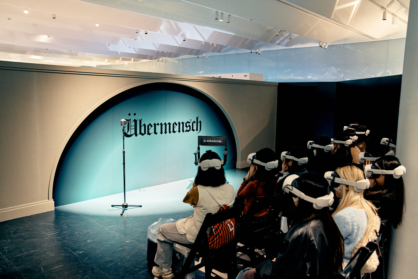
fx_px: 348
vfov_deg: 43.6
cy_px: 140
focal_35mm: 30
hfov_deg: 61.9
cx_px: 209
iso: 2000
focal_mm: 30
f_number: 4.5
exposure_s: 1/160
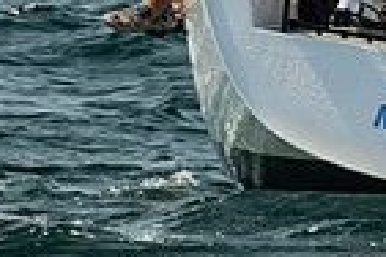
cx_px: 361
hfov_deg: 1.8
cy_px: -416
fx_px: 12062
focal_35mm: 1125
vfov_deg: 1.2
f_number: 6.3
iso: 320
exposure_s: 1/640
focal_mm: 200
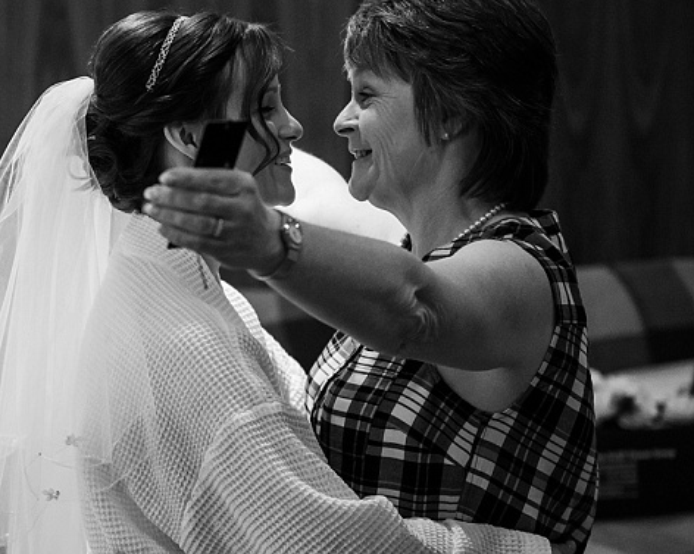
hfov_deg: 14.8
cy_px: 245
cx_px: 113
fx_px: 2648
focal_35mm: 129
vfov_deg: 11.9
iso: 4000
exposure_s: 1/320
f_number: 2.8
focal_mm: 70
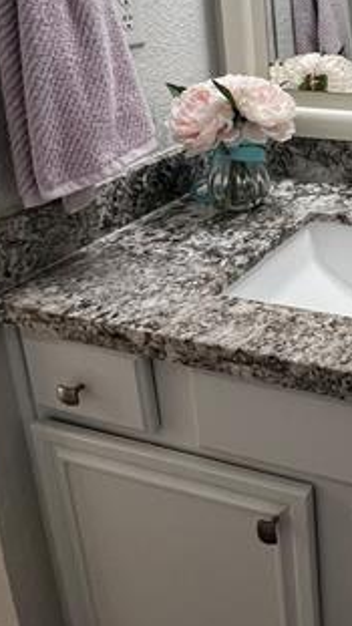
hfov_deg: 29.1
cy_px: 151
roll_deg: +0.5
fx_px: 581
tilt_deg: -15.3
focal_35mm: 35
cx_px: 424
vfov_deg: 53.8
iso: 160
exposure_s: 1/60
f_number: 1.8
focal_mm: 1.57
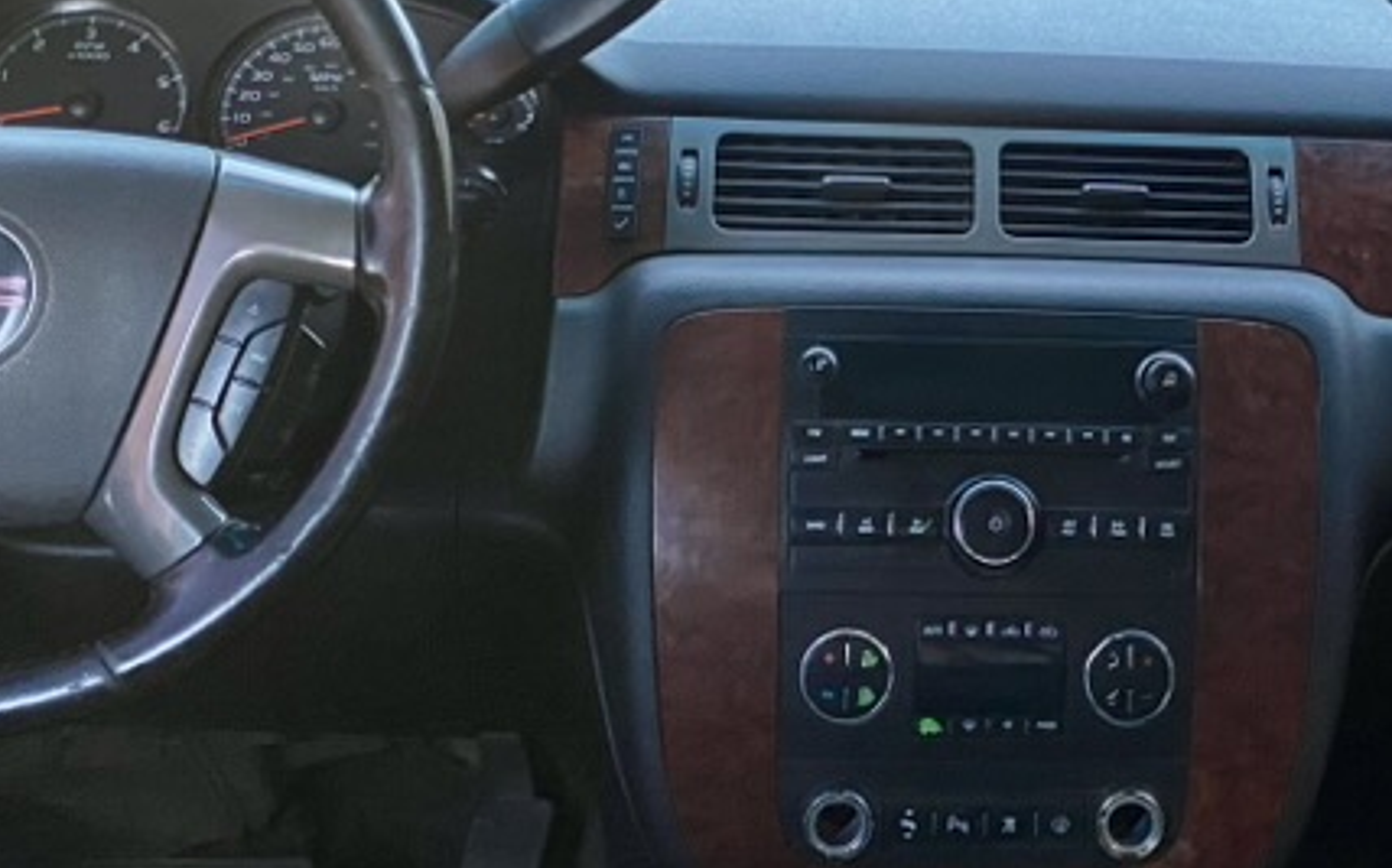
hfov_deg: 30.5
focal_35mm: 66
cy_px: 94
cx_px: 1067
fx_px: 2502
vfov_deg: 19.3
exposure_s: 1/62
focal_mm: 4.25
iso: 125
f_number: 1.8
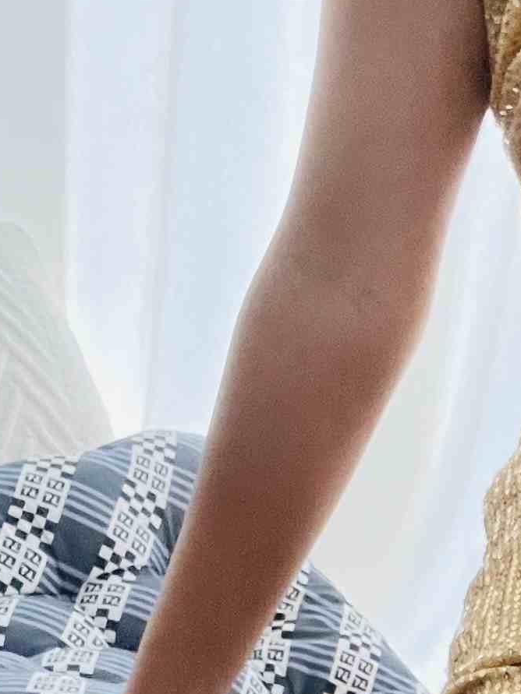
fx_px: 2088
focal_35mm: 104
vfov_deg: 17.4
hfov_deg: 13.2
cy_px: 973
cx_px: 856
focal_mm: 2.71
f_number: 2.2
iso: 400
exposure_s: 1/51
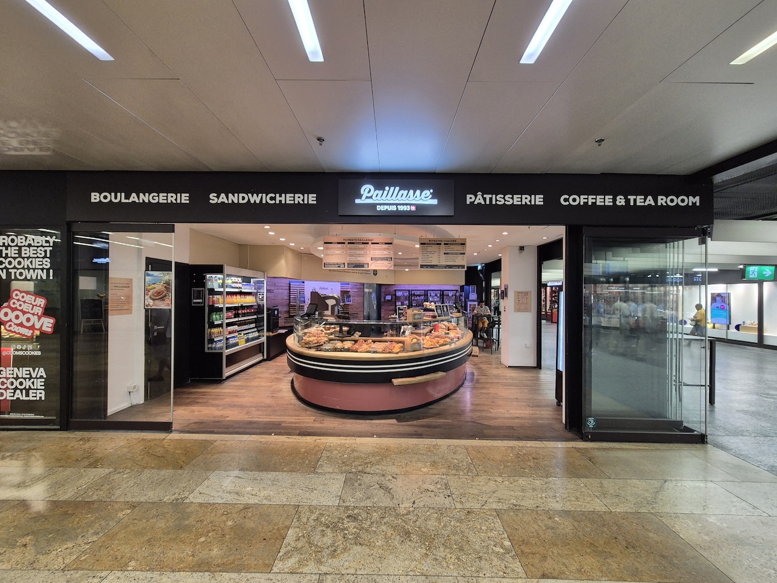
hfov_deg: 106.2
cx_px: 388
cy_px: 292
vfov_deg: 89.9
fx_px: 292
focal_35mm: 13
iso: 160
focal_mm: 2.2
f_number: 2.2
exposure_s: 1/50
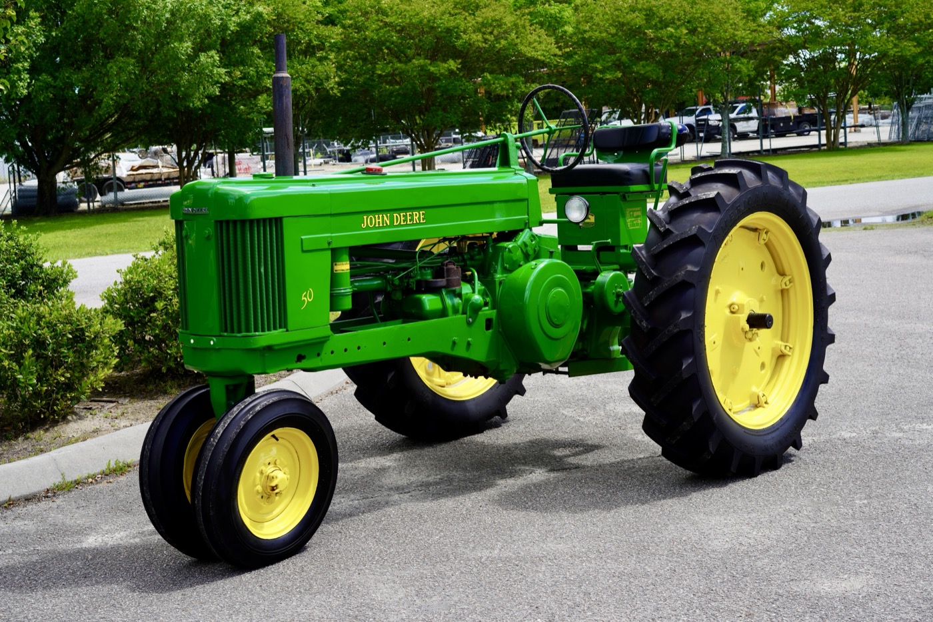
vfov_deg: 24.6
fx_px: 1425
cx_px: 466
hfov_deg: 36.3
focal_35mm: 55
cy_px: 311
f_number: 8
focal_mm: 55
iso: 100
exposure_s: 1/125
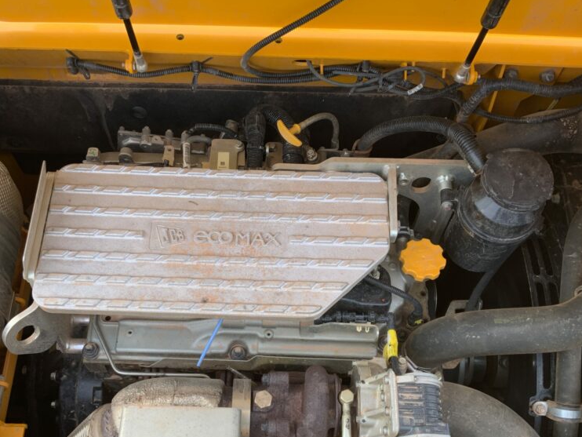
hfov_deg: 46.7
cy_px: 273
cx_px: 263
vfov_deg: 35.8
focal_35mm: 40
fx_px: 673
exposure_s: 1/165
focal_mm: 3
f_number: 1.8
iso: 16
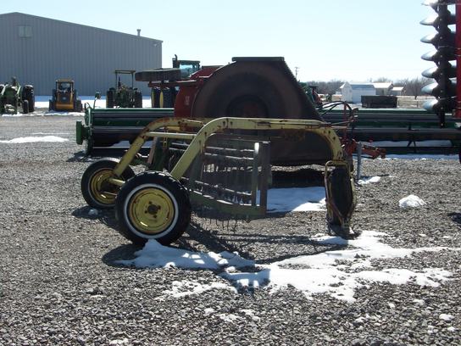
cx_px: 230
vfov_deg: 34.3
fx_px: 559
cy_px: 173
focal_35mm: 42
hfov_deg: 44.8
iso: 64
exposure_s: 1/313
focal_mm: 7.1
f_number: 6.3
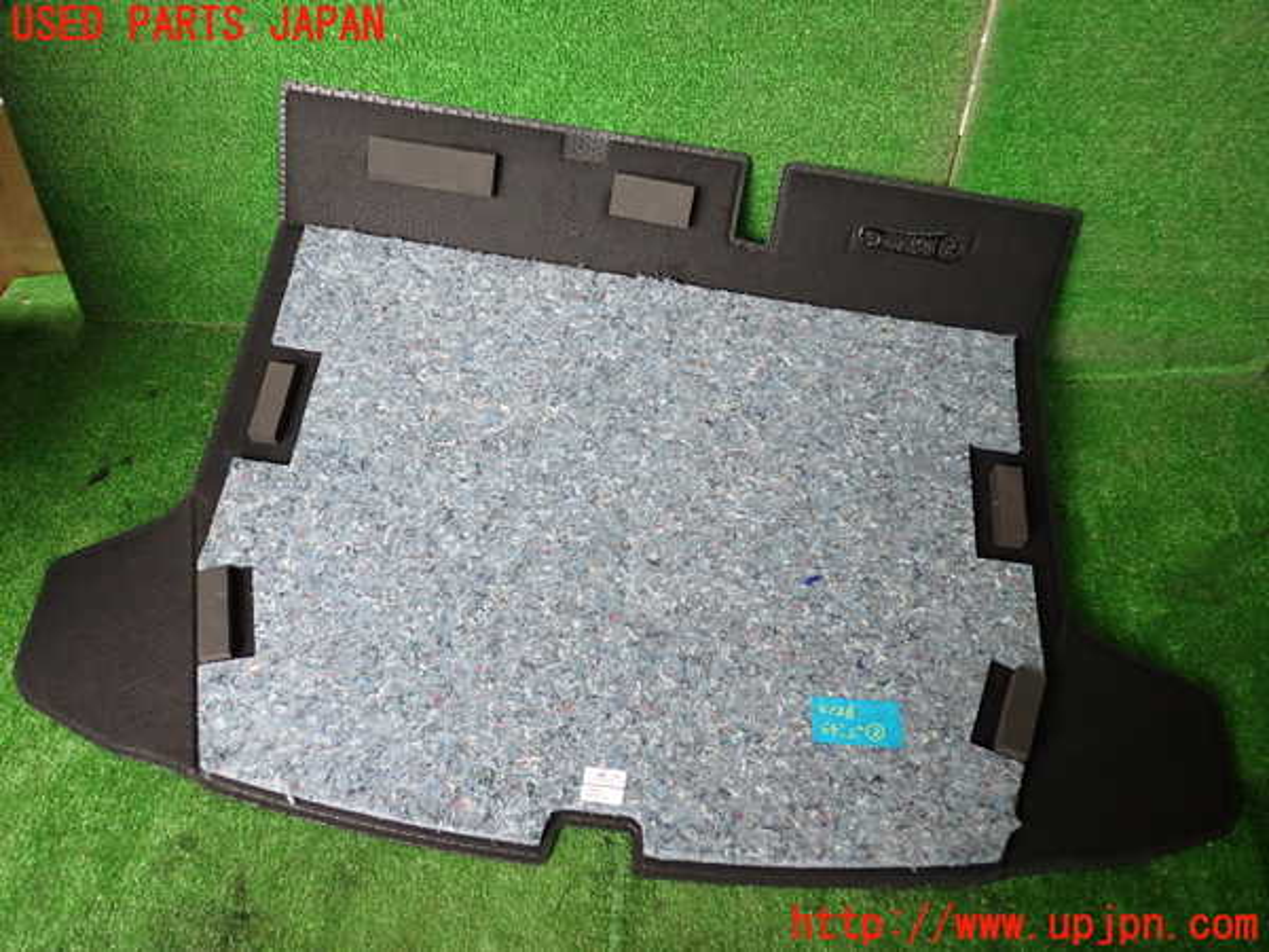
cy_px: 476
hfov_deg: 60.0
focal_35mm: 30
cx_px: 634
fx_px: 1100
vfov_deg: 46.8
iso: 200
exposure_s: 1/30
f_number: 2.3
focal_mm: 5.4
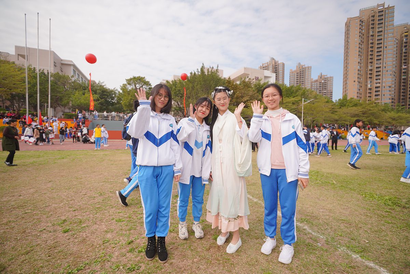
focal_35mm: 16
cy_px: 137
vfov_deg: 73.7
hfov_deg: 96.7
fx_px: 182
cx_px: 205
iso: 100
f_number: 2.8
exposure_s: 1/640
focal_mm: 16
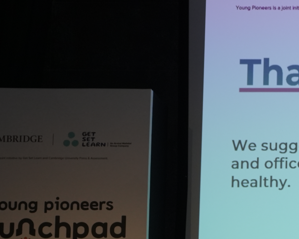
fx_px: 1079
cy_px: 295
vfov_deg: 12.3
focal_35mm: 122
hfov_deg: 14.1
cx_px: 529
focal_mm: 34
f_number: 2
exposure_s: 1/250
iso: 1000
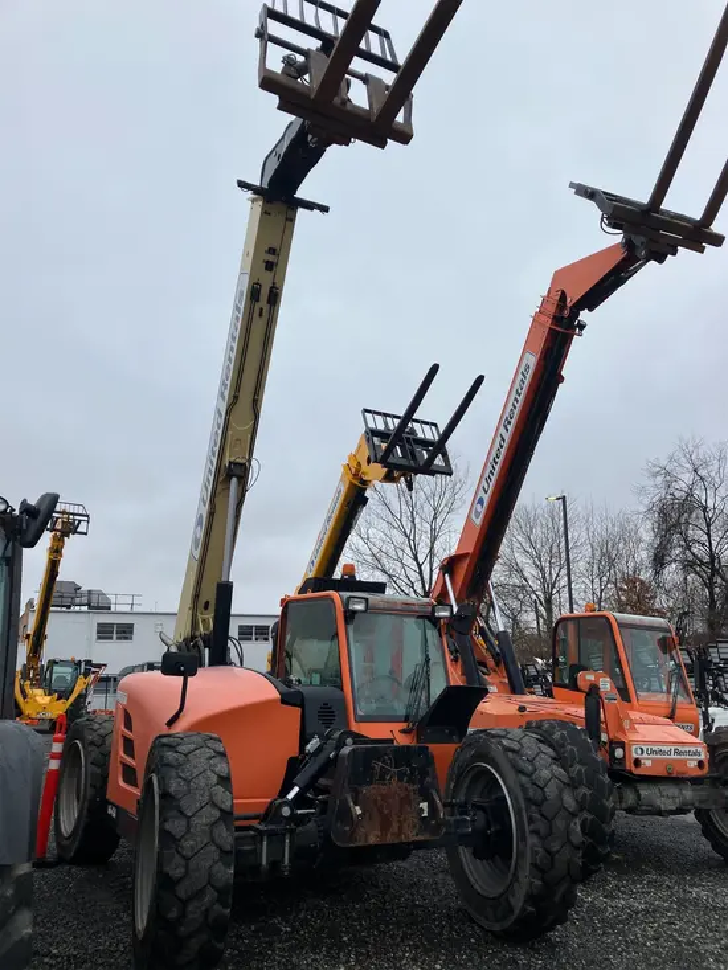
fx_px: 785
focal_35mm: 28
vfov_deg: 63.4
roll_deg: +1.5
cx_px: 364
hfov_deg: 49.8
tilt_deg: +19.1
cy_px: 485
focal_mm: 3.99
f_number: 1.8
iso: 32
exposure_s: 1/810
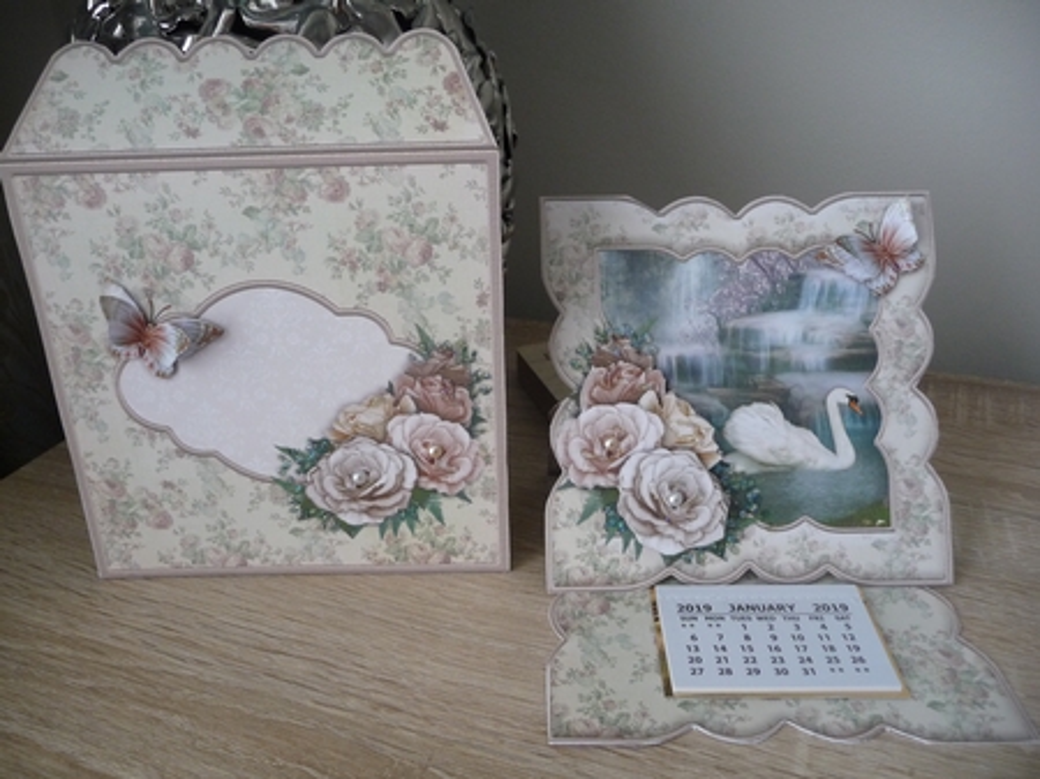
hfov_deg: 63.5
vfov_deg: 49.7
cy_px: 390
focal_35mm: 28
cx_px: 520
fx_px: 841
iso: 200
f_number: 3.3
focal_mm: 4.7
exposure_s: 1/30
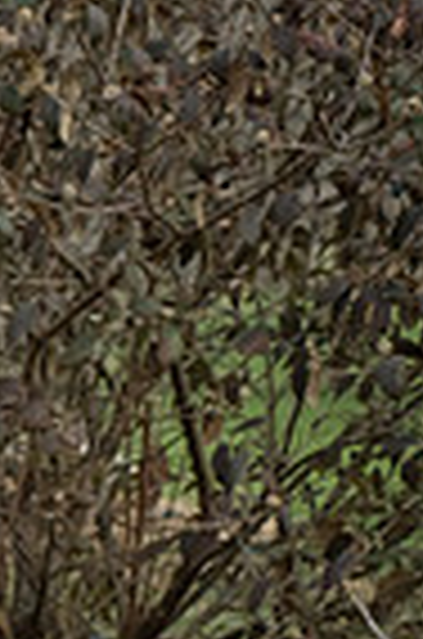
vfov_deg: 6.3
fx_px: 5809
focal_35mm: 328
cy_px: 632
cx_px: -873
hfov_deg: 4.0
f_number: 8
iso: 400
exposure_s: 1/500
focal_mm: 80
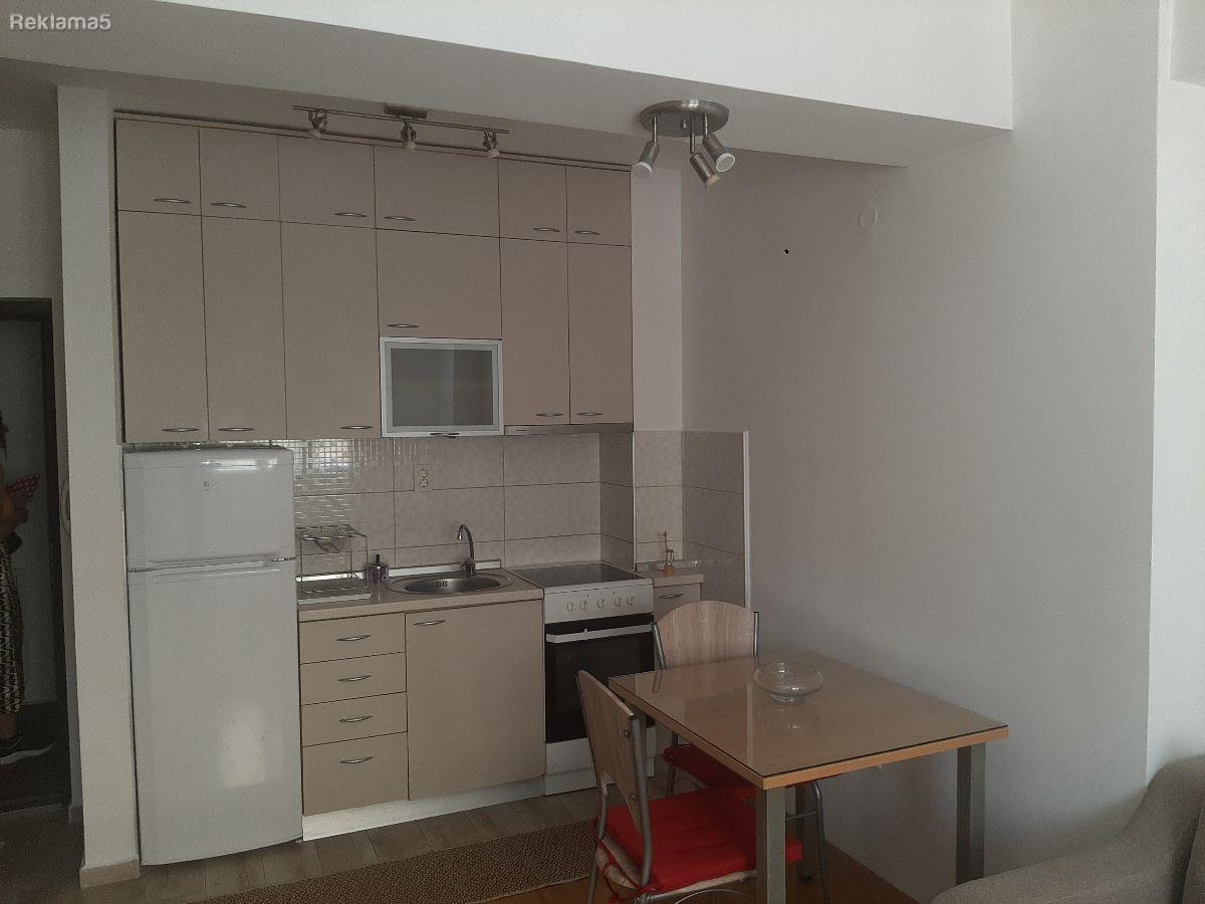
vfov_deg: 53.1
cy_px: 452
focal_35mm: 26
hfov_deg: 67.3
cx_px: 602
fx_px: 905
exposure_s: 1/60
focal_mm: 3.93
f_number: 1.7
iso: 100
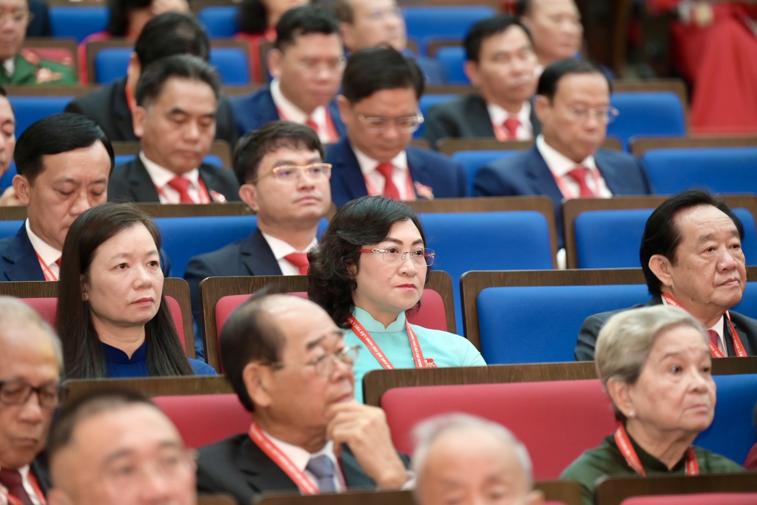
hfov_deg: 10.3
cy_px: 252
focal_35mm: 200
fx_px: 4205
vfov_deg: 6.9
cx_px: 378
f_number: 3.5
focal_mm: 200
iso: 800
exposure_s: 1/60
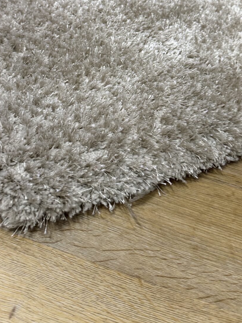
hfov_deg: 34.3
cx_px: 110
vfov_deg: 43.5
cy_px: 86
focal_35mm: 42
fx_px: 391
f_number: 1.78
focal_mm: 6.76
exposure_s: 1/50
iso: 250
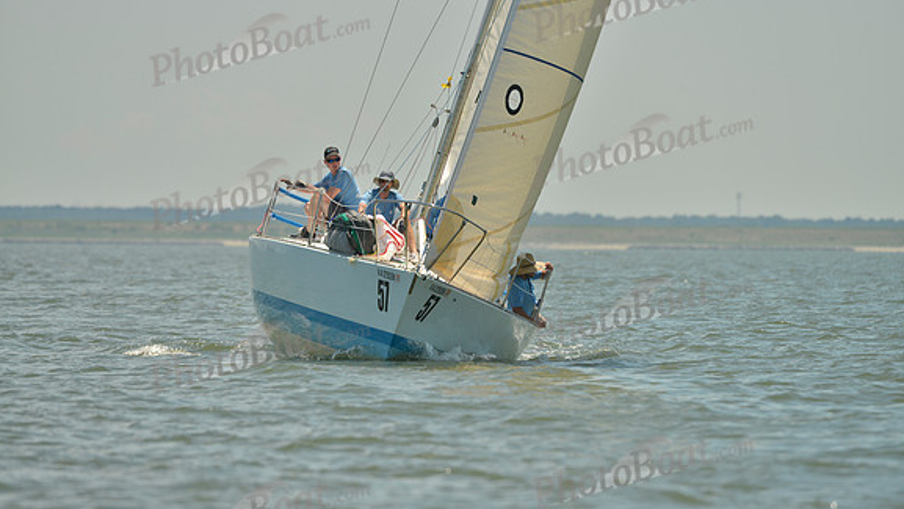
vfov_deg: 2.9
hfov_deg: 5.1
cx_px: 453
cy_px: 250
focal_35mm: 421
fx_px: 10095
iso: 200
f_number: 6.3
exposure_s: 1/1250
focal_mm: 400
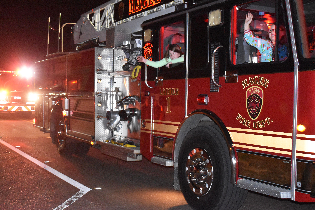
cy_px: 105
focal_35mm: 51
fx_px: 446
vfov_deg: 26.5
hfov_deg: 38.9
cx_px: 158
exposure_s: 1/60
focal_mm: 34
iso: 6400
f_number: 4.5
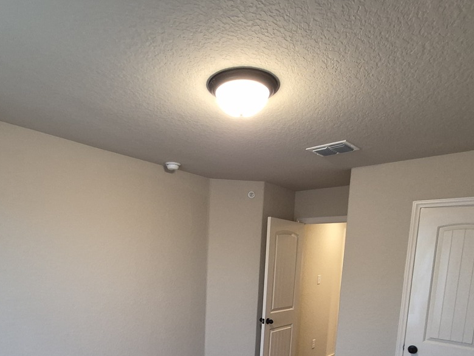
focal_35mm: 24
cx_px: 216
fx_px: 329
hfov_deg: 71.4
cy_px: 299
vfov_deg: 52.1
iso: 320
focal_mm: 1.74
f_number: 2.2
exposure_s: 1/60
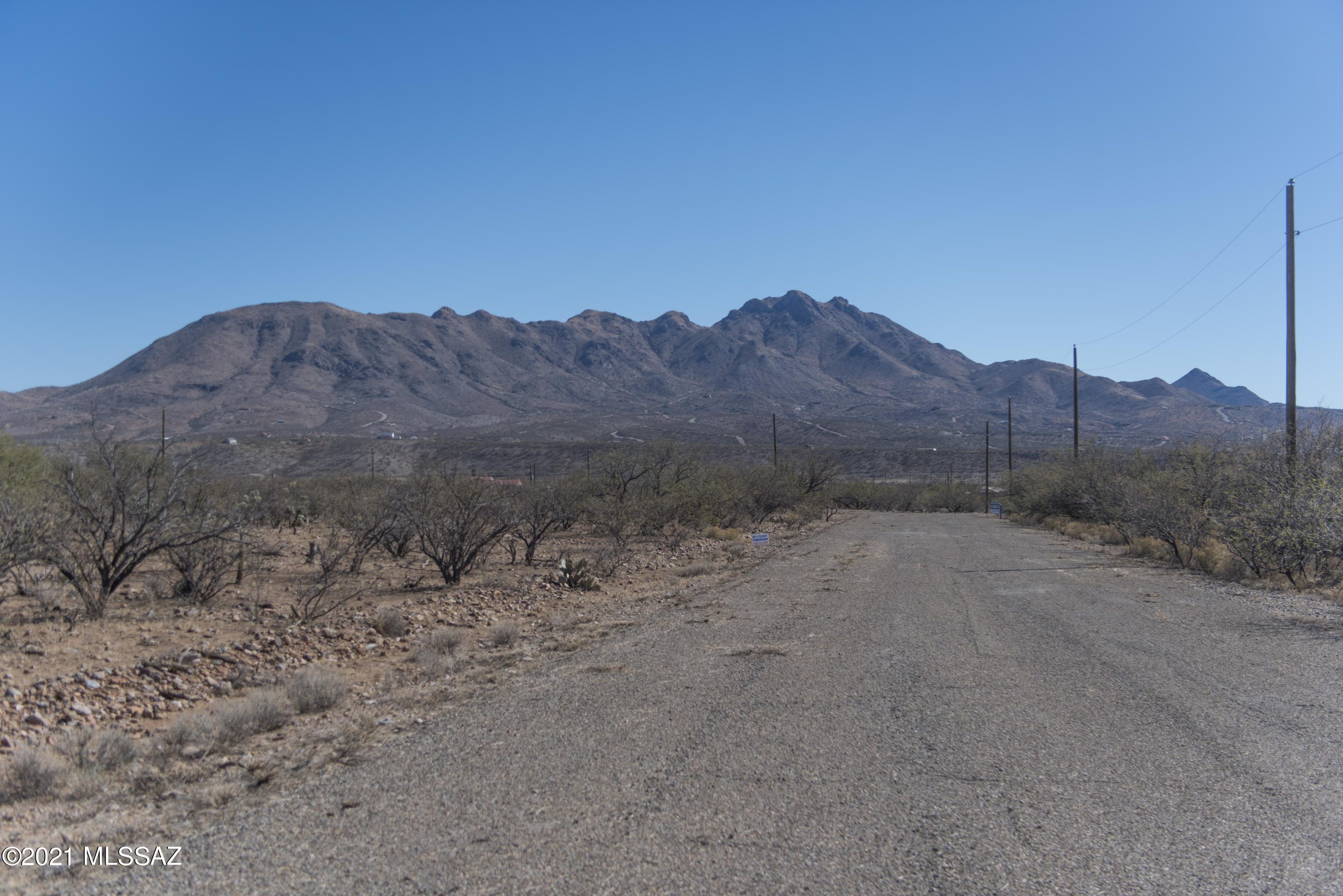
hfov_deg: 48.4
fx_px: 1493
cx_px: 672
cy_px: 448
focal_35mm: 40
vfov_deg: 33.4
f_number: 2.8
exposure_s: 1/2500
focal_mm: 40
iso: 200
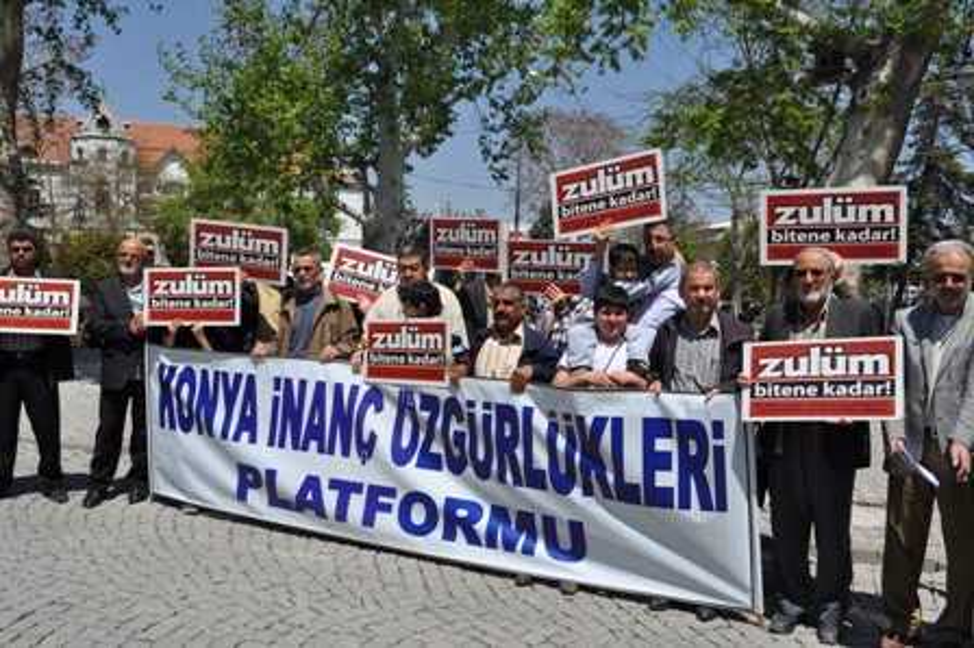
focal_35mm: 33
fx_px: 892
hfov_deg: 57.3
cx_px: 487
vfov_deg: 39.9
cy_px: 324
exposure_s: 1/400
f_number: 10
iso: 200
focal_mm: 22
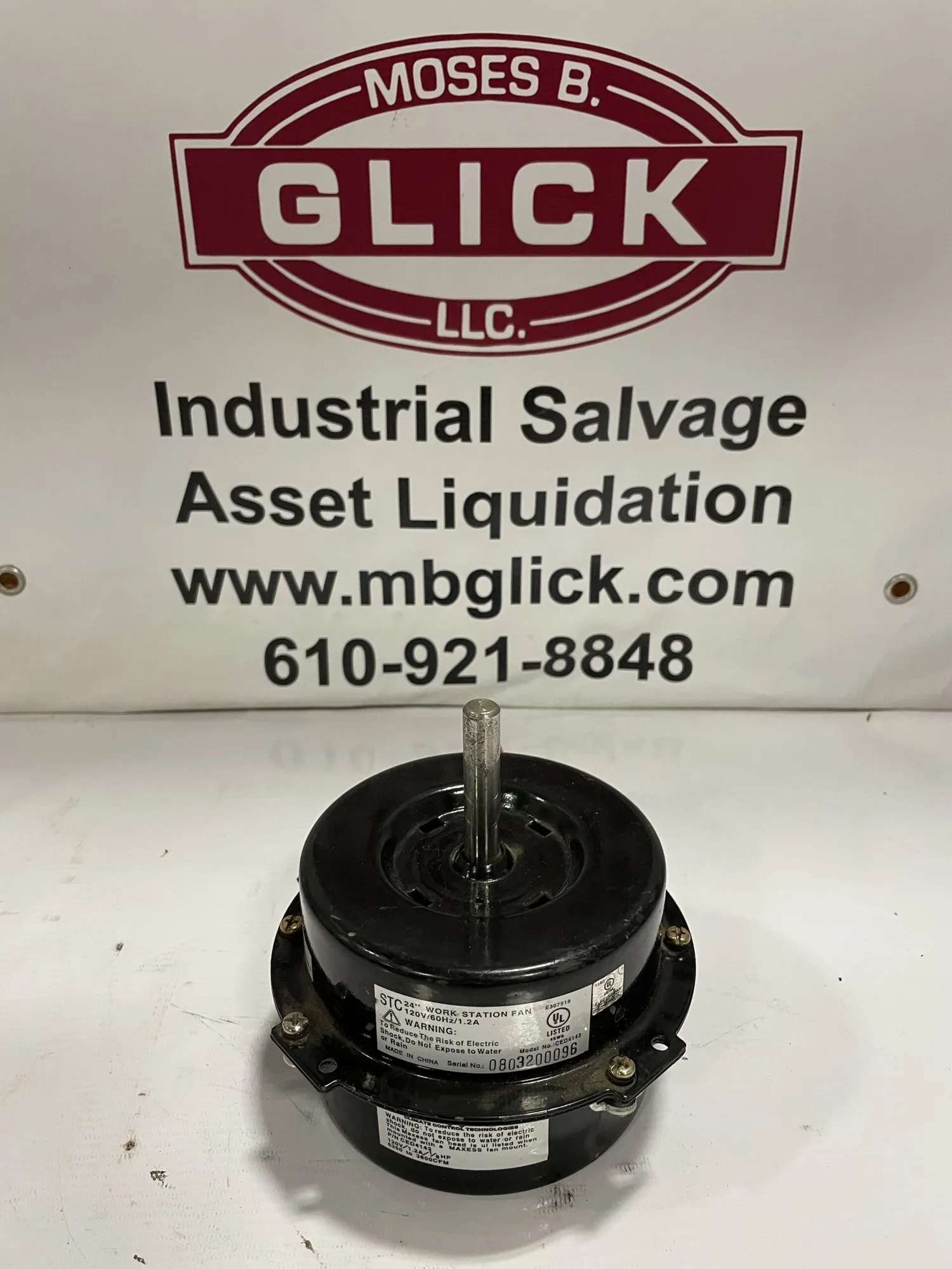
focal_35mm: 26
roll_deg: -1.8
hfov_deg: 53.1
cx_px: 476
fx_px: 953
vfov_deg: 67.3
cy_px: 634
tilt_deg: -24.9
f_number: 1.6
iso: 200
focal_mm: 4.2
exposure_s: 1/60
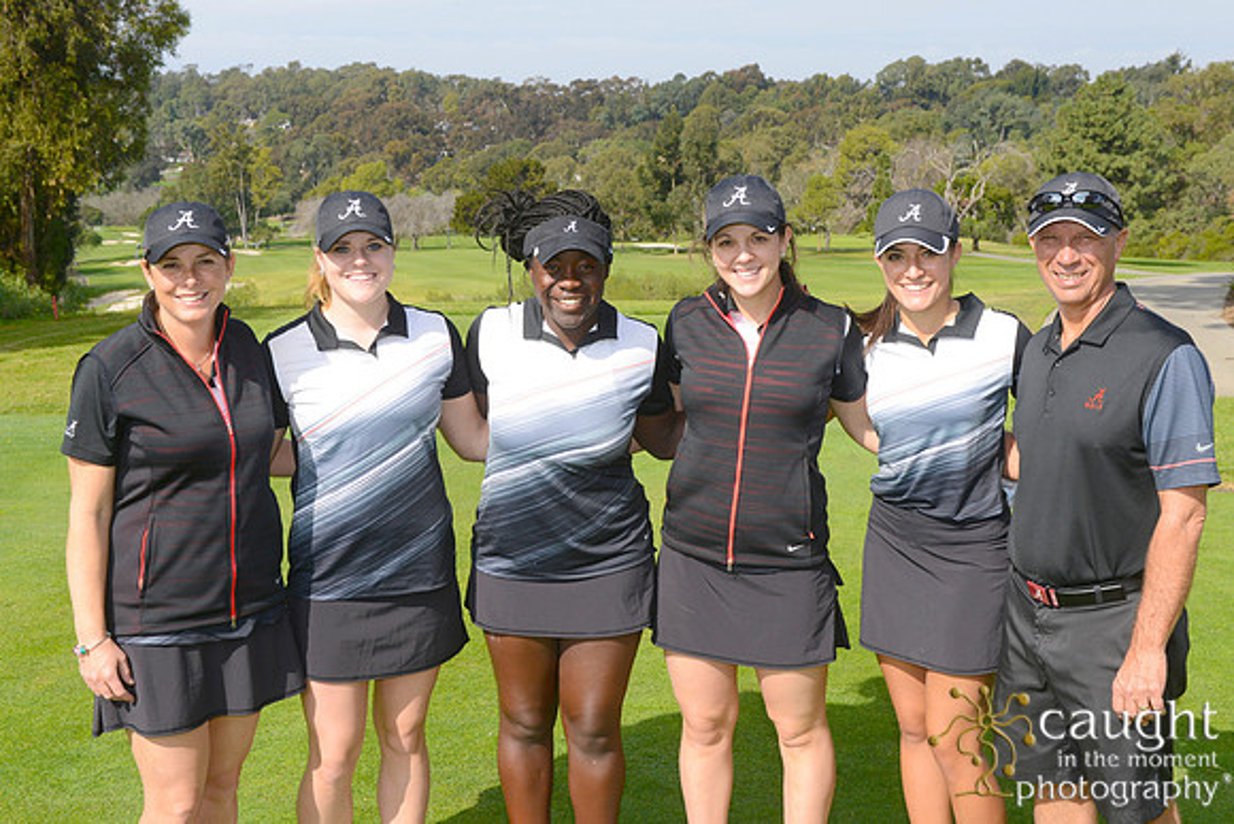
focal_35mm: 48
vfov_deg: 28.1
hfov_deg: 41.1
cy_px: 412
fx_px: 1646
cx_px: 617
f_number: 11
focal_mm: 48
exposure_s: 1/250
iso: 250
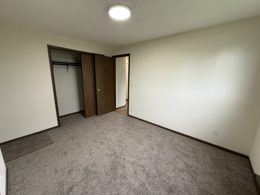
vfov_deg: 85.7
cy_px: 98
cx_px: 130
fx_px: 105
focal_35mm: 14
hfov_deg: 102.1
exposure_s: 1/120
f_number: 2.2
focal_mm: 2.22
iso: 250
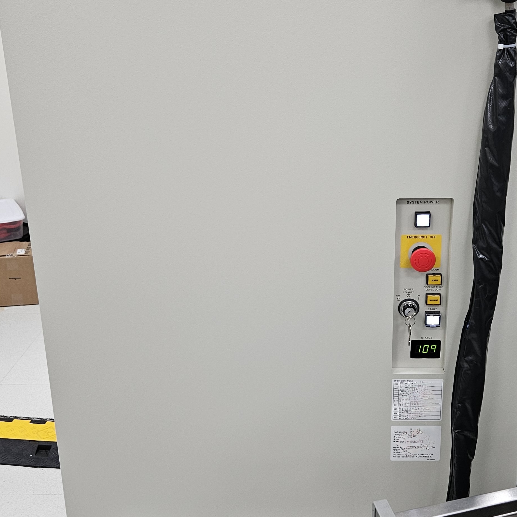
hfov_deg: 38.3
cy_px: 227
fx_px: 743
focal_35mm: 44
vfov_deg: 38.3
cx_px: 298
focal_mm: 5.4
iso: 80
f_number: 1.8
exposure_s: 1/120
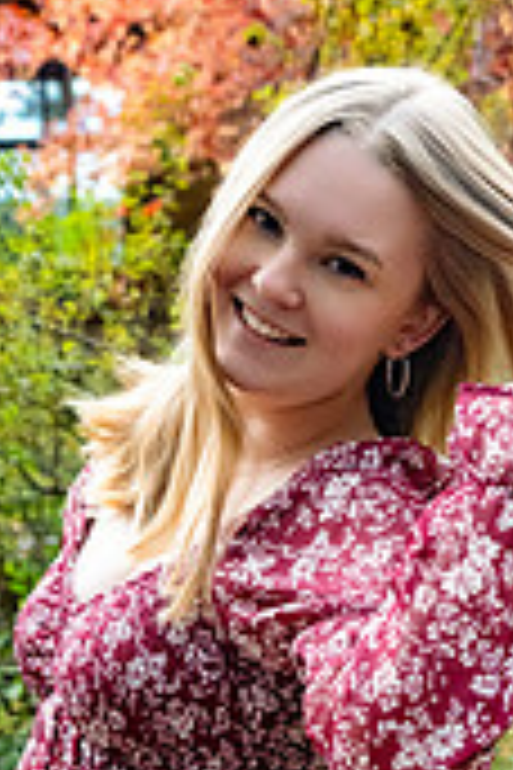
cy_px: 838
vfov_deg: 20.5
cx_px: 117
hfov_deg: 14.3
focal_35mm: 95
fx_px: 2030
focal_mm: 36
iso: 6400
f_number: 5.6
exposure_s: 1/1000
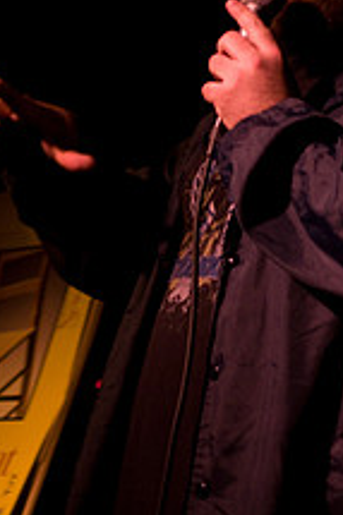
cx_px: 174
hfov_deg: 6.2
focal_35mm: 220
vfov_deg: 9.4
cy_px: 158
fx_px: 3149
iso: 1000
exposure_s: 1/50
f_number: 2.8
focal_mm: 70
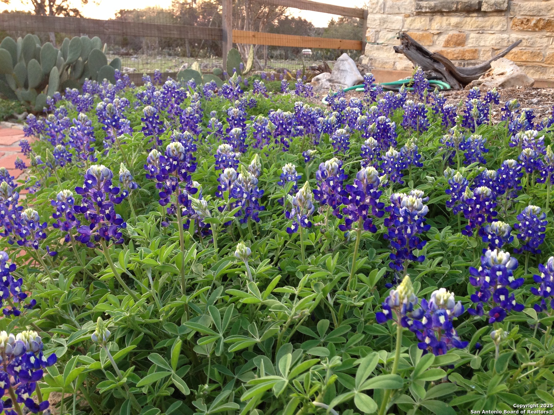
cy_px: 208
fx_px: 528
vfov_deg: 42.9
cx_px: 277
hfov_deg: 55.4
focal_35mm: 33
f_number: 2.4
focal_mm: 4.12
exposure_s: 1/20
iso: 100
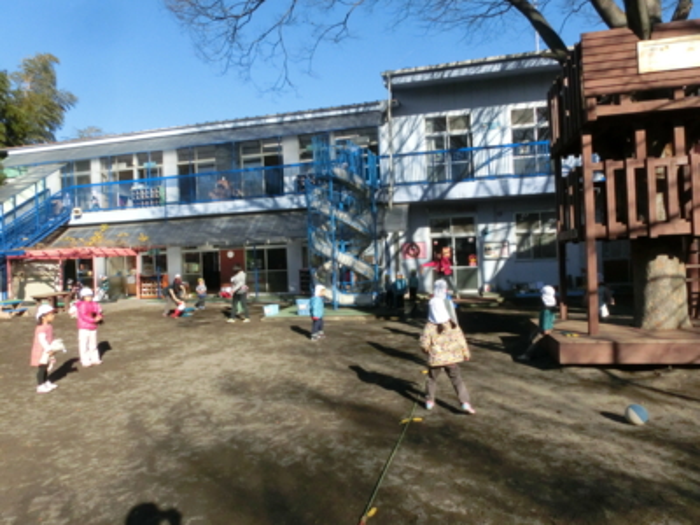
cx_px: 350
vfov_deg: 56.8
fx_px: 485
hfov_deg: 71.6
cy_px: 262
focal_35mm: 24
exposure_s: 1/1000
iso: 500
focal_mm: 4.24
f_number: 7.9
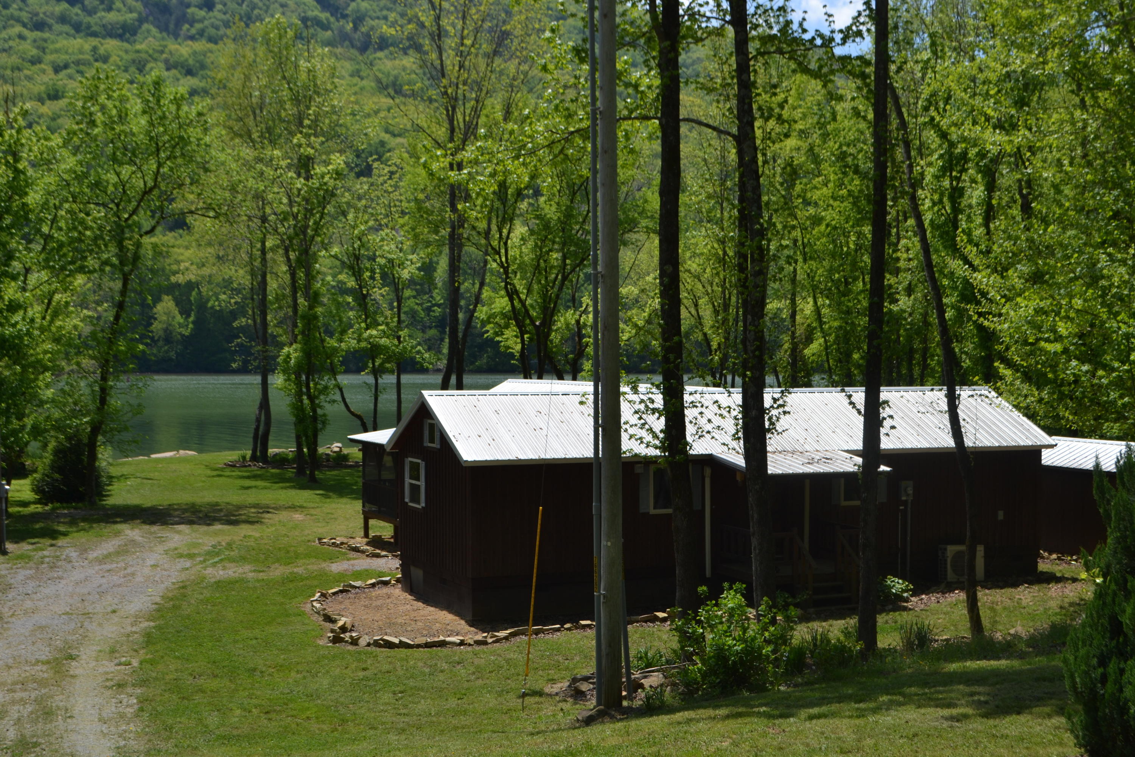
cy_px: 378
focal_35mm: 51
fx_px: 1608
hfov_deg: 38.9
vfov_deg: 26.5
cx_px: 568
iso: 100
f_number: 8
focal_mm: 34
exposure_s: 1/250
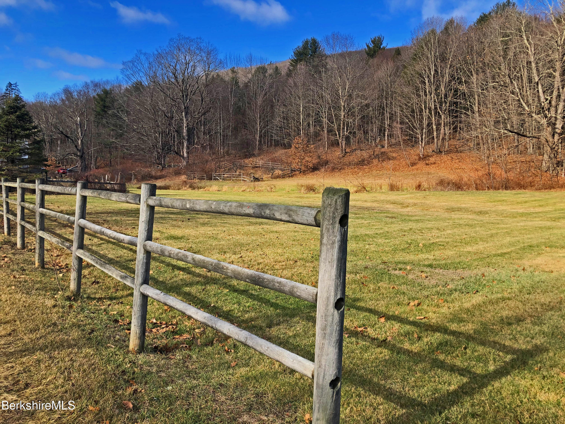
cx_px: 282
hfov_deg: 63.4
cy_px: 212
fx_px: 457
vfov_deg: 49.7
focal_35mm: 28
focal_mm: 3.99
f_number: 1.8
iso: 20
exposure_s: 1/906
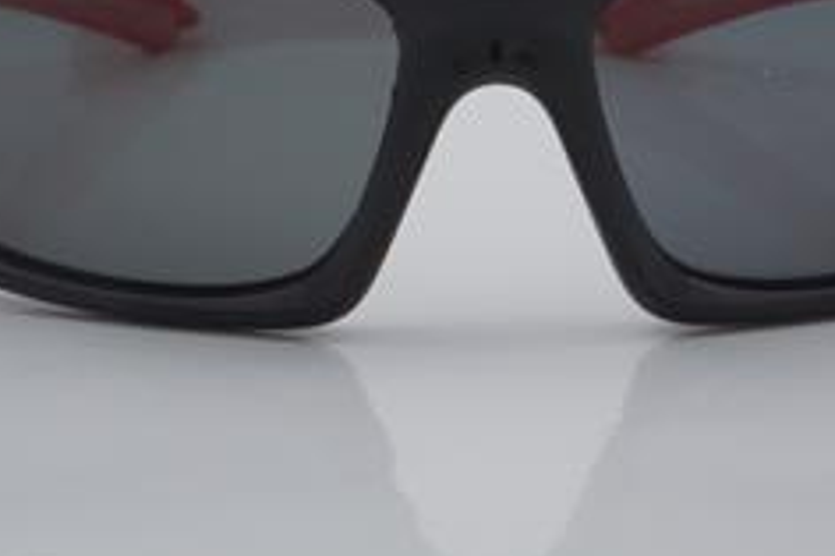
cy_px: 113
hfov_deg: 14.7
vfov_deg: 9.8
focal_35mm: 140
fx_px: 3241
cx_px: 481
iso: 100
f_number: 32
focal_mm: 55
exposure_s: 1/4
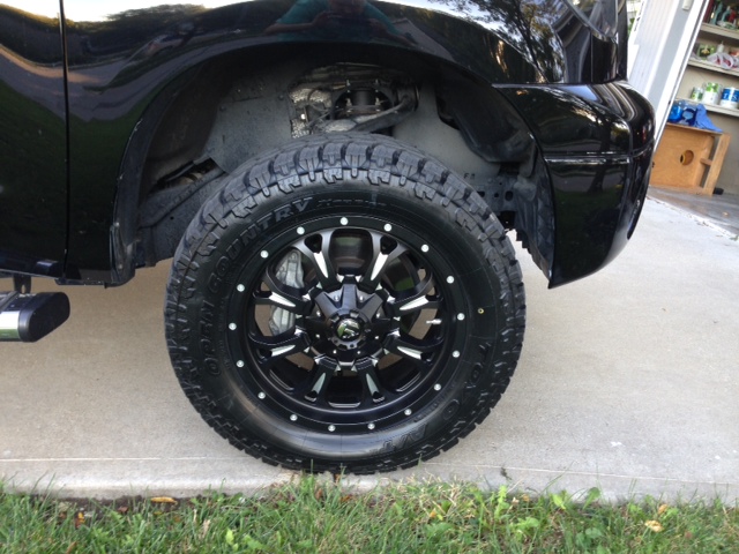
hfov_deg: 55.4
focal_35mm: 33
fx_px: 705
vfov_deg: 42.9
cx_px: 370
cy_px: 277
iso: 50
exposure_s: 1/24
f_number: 2.4
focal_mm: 4.12
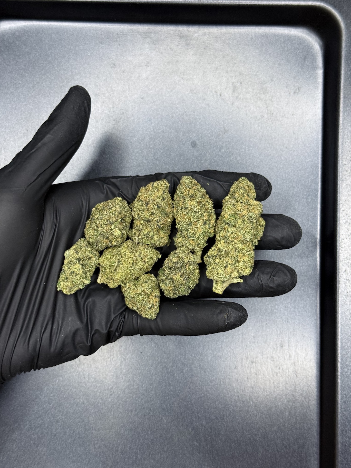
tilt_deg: -86.6
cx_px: 176
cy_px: 234
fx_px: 649
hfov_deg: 30.3
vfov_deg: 39.7
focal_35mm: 48
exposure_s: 1/50
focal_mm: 6.76
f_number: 1.78
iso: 125
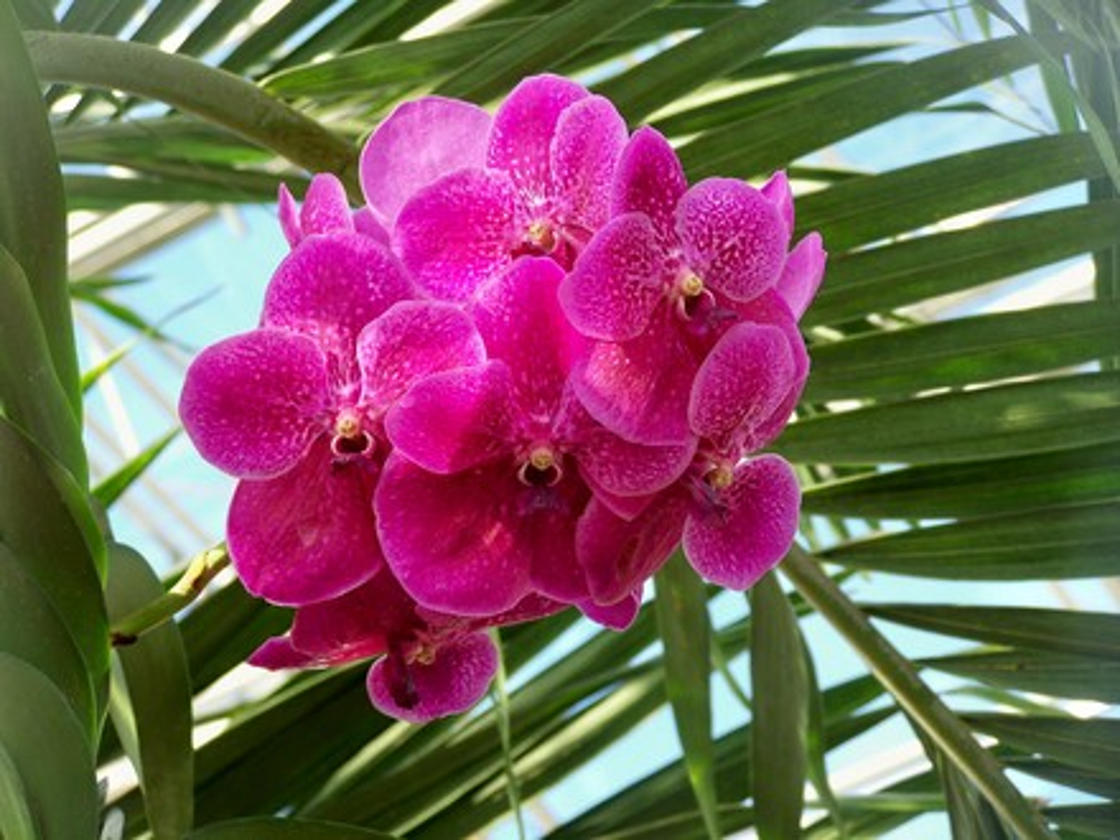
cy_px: 420
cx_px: 560
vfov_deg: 11.6
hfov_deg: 15.4
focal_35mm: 128
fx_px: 4141
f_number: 3.3
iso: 64
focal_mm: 21.2
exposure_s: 1/125
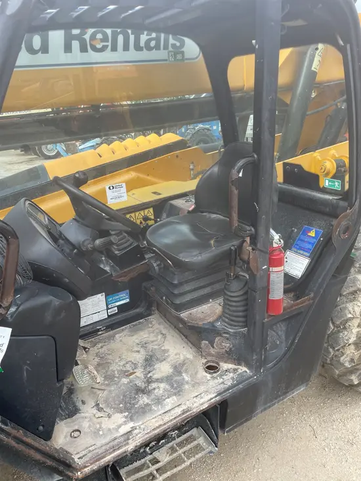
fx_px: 361
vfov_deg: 67.3
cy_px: 240
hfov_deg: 53.1
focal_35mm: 26
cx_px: 180
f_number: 1.6
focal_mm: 4.2
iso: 32
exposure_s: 1/602
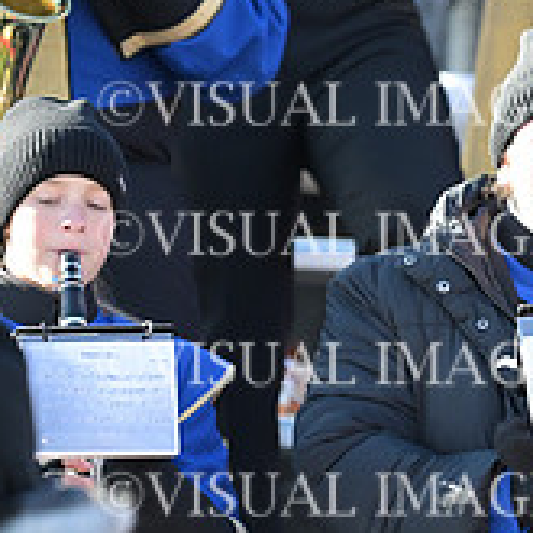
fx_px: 10417
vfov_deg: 2.9
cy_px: 299
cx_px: 565
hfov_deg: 2.9
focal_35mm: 598
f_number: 2.8
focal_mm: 200
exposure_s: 1/1600
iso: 720
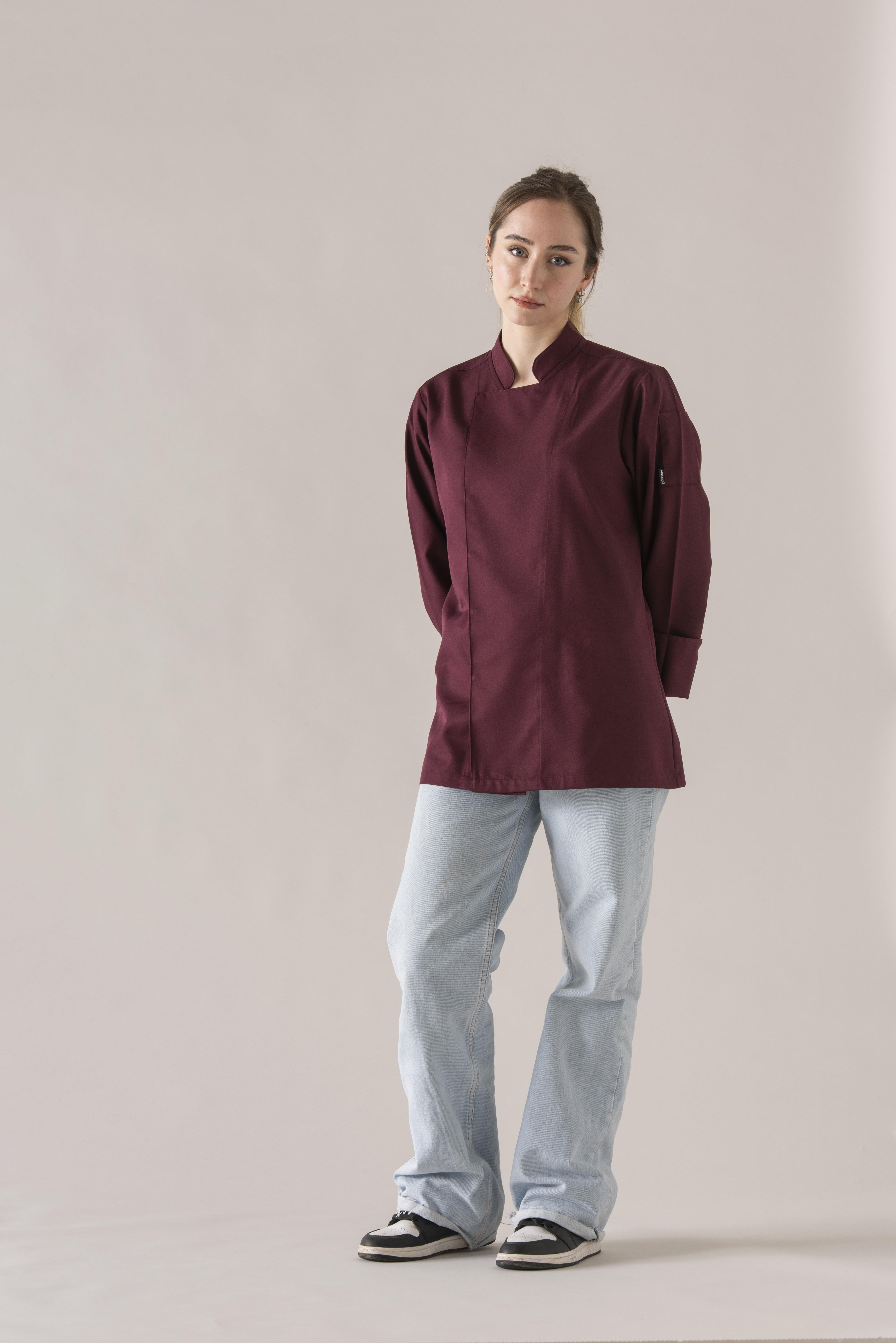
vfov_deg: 16.8
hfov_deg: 11.2
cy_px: 672
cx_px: 448
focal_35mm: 122
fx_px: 4551
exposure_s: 1/160
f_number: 11
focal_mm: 122
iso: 125
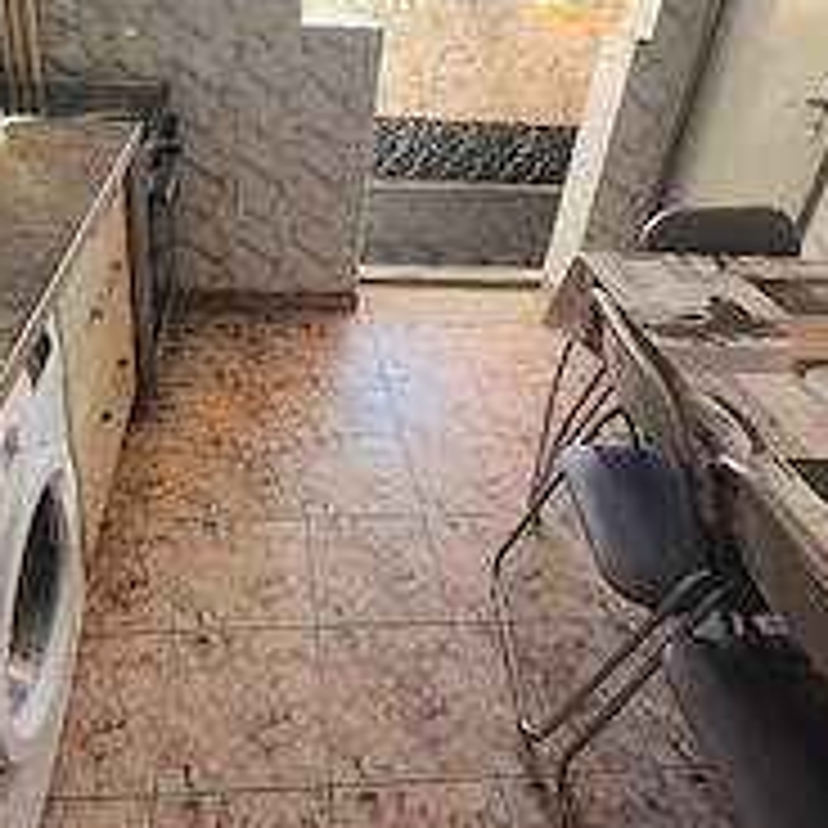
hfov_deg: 62.3
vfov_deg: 61.7
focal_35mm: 25
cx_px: 328
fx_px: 677
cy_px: 288
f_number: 2.2
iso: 50
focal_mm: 1.8
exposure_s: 1/100
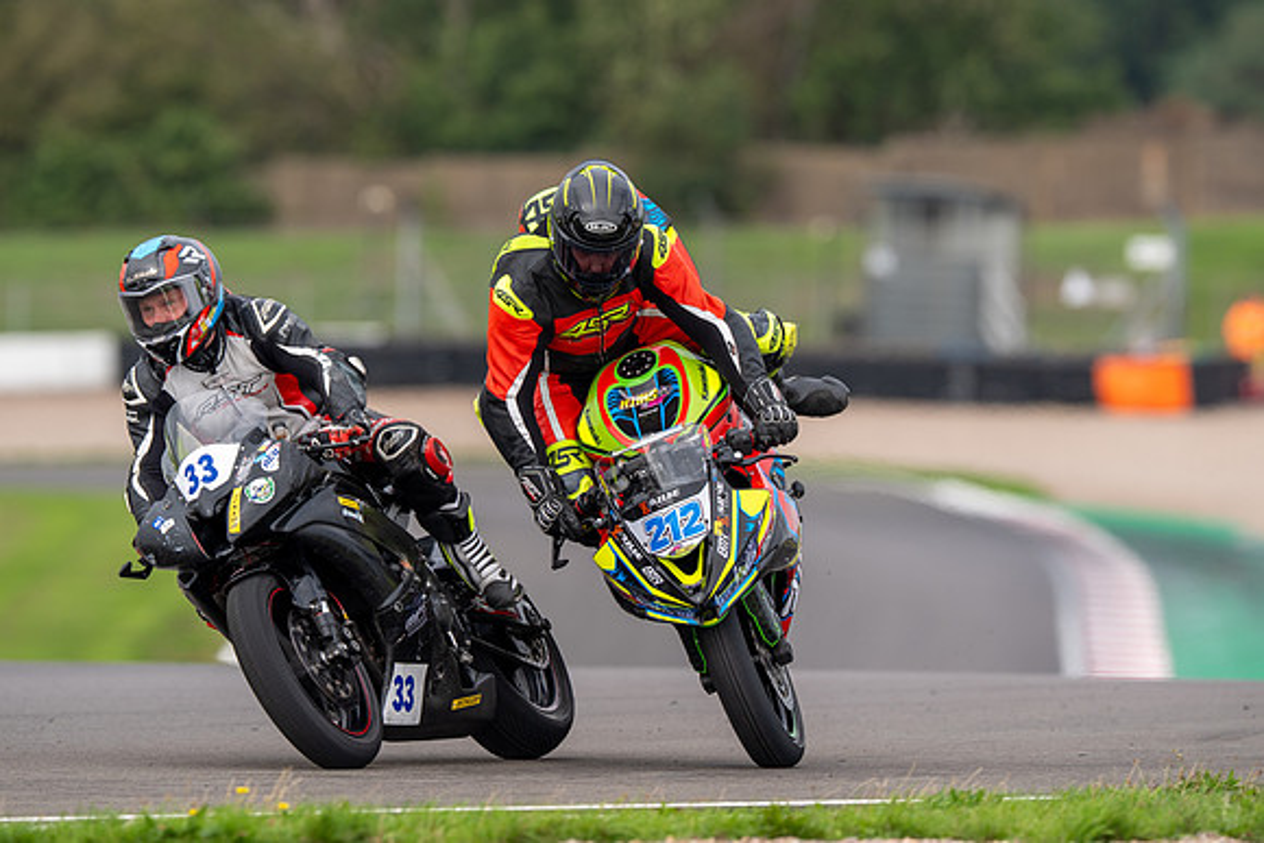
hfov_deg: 3.1
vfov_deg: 2.1
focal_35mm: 662
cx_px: 671
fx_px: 23258
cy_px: 378
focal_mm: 600
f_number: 6.3
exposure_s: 1/500
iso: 250
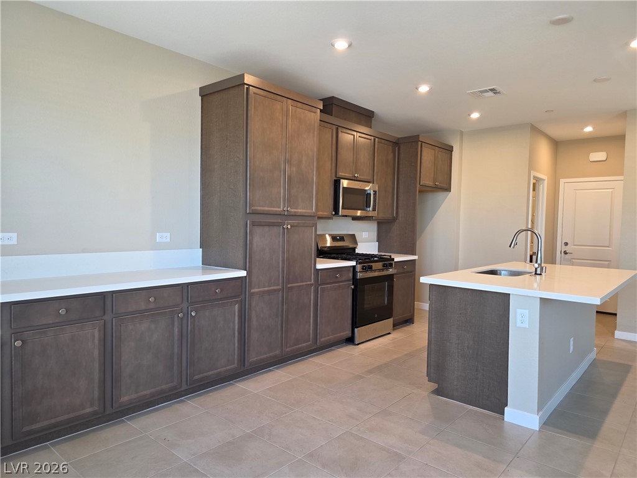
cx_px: 318
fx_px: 423
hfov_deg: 73.9
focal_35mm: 23
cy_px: 239
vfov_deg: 58.9
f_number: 1.7
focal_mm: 6.3
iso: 160
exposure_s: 1/120
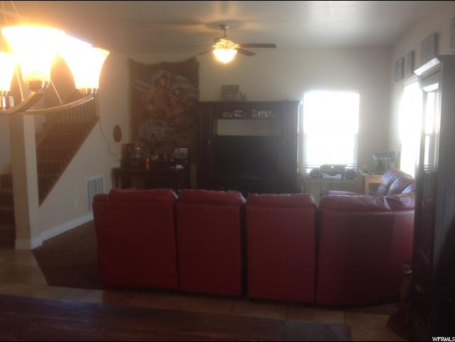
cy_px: 171
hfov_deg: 52.6
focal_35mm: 35
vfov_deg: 40.7
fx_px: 460
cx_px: 228
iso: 50
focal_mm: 4.28
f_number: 2.4
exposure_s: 1/30
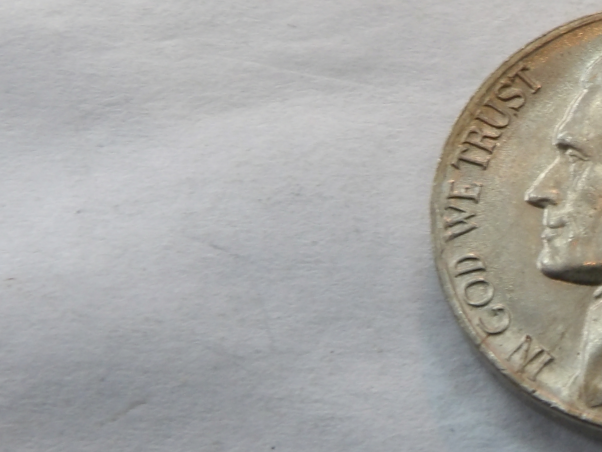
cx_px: 701
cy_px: 225
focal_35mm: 87
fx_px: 1513
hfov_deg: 21.1
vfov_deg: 17.0
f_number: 4.5
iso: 200
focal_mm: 6.2
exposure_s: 1/26
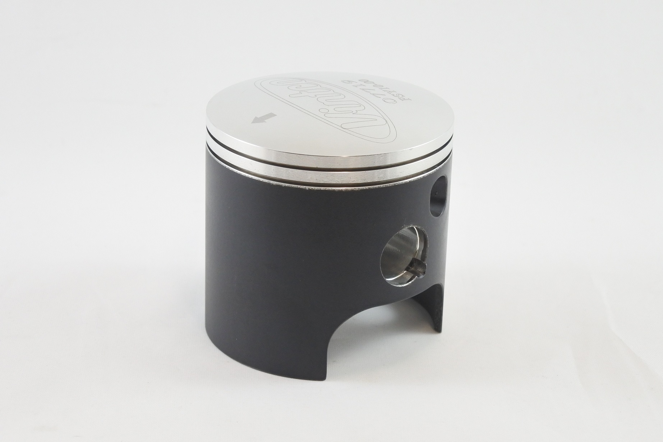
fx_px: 1215
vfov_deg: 20.6
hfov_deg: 30.5
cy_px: 221
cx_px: 332
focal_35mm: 66
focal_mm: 24.8
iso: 720
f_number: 5.3
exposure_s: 1/125
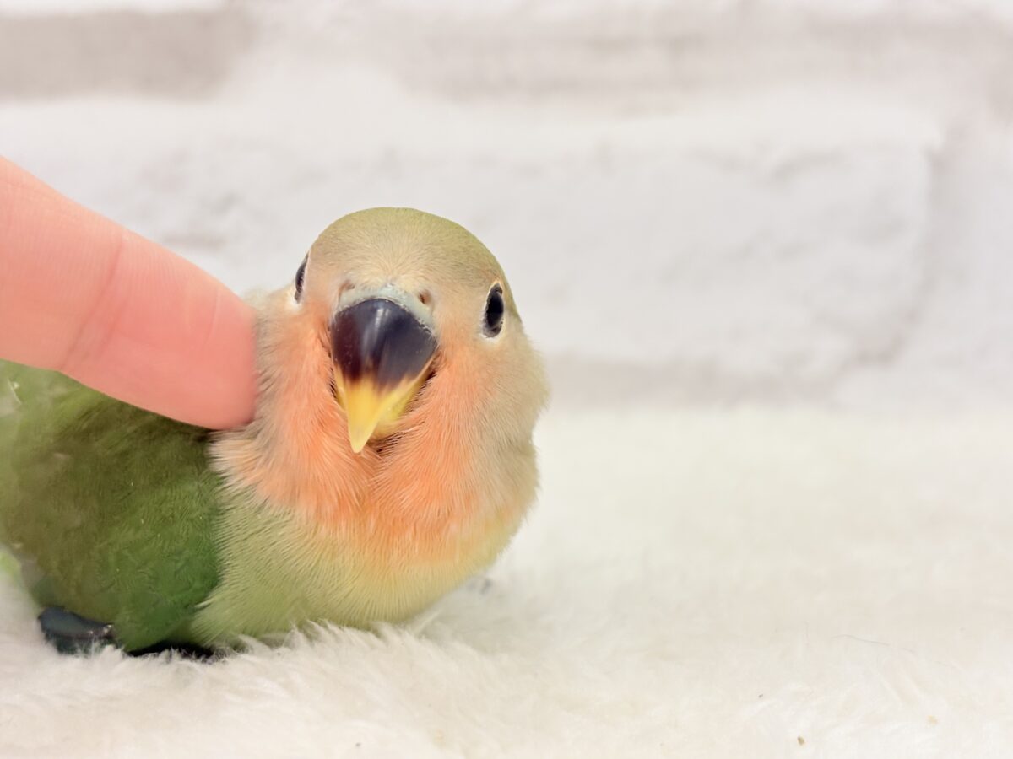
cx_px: 506
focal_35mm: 52
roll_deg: -0.4
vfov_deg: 28.0
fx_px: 1522
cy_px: 380
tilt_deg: -5.7
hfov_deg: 36.8
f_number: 1.6
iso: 80
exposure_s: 1/50
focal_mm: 5.96
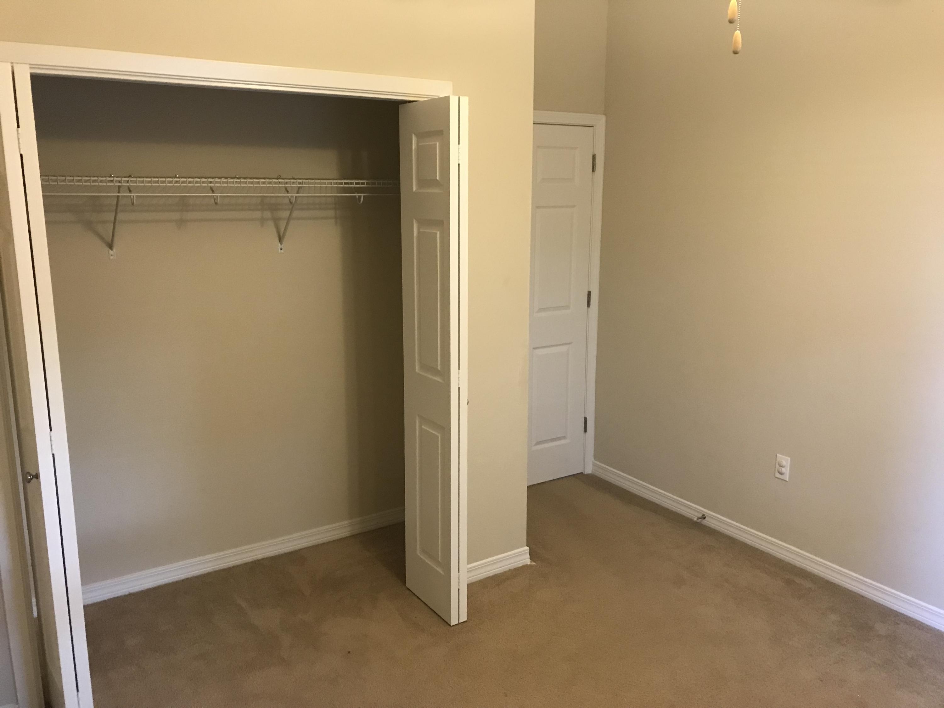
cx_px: 472
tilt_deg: -11.0
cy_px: 354
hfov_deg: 63.4
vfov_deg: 49.7
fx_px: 764
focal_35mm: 28
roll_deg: +0.0
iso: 80
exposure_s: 1/15
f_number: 1.8
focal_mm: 3.99
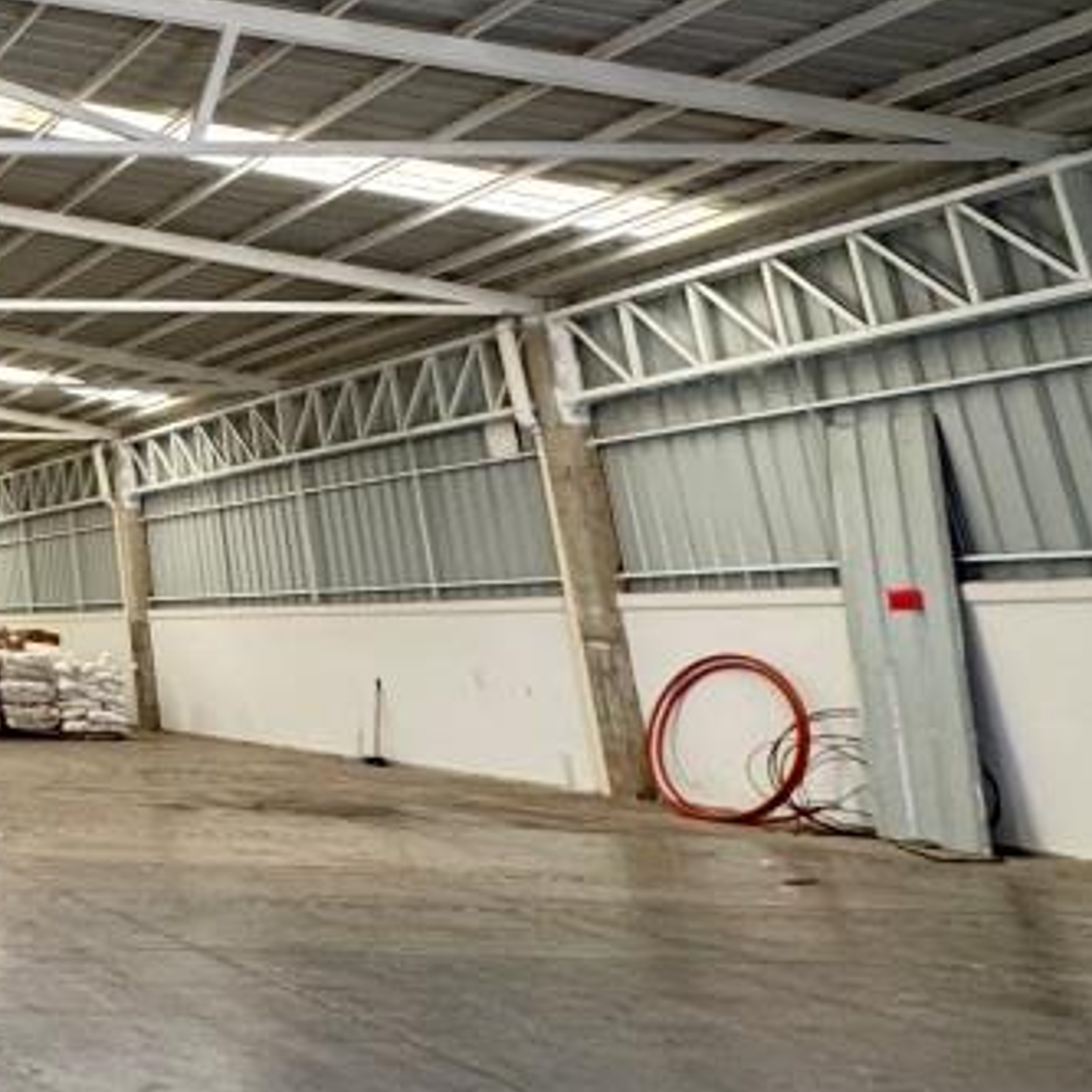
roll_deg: -0.9
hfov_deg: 28.0
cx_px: -571
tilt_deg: +14.2
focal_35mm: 38
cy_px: 282
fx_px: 1356
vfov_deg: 42.6
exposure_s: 1/91
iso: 320
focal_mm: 2.22
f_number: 2.2
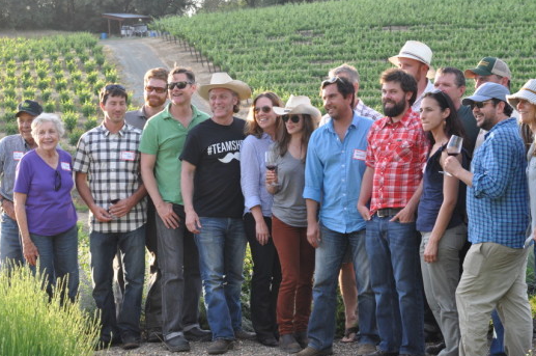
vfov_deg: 15.1
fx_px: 1338
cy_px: 177
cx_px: 281
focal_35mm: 90
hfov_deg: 22.7
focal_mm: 50
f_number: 5.6
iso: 320
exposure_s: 1/125
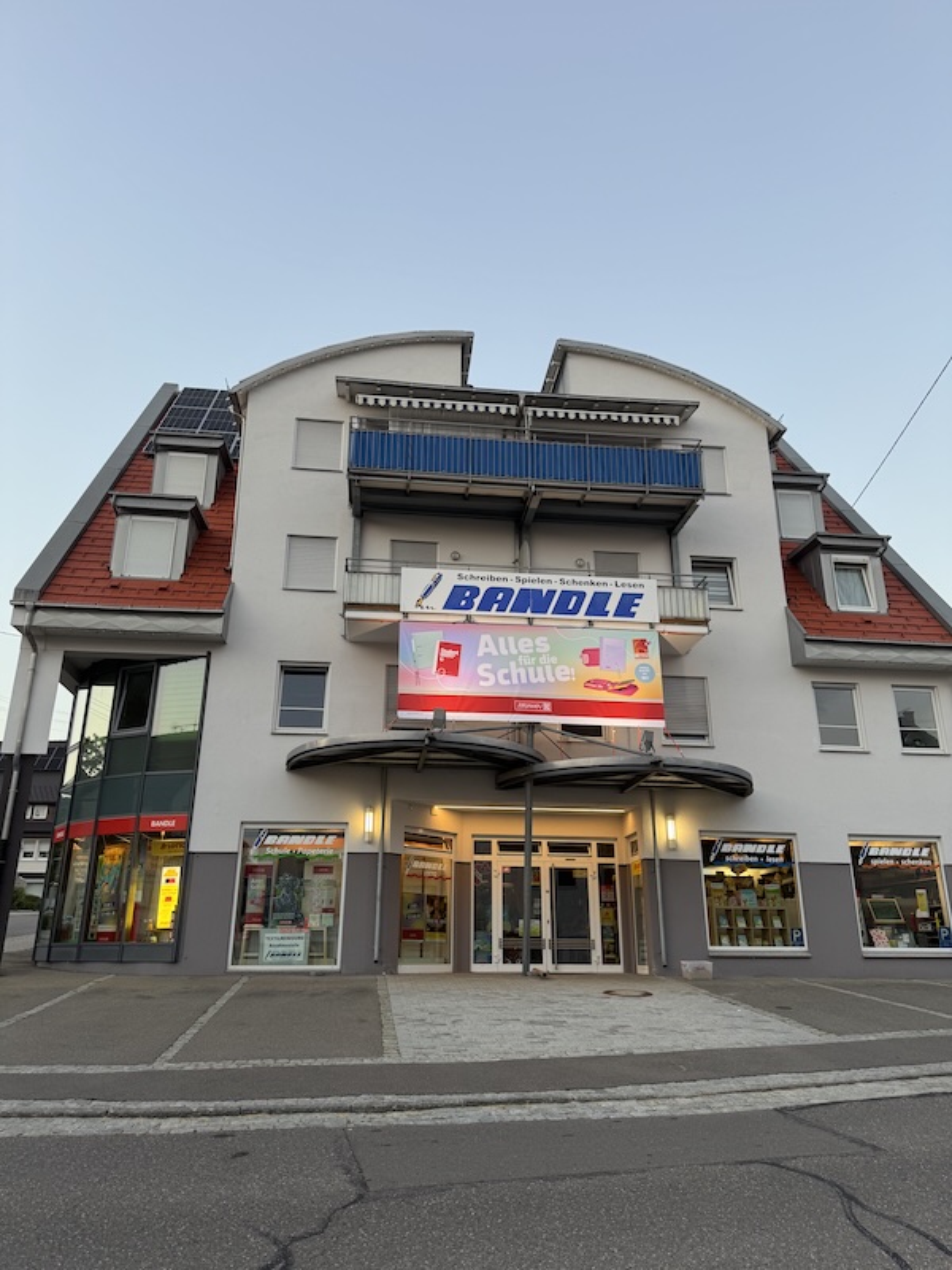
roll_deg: +0.0
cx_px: 476
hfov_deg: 56.8
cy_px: 635
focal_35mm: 24
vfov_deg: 71.6
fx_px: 880
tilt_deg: +19.3
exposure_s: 1/100
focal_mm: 6.76
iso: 125
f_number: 1.78
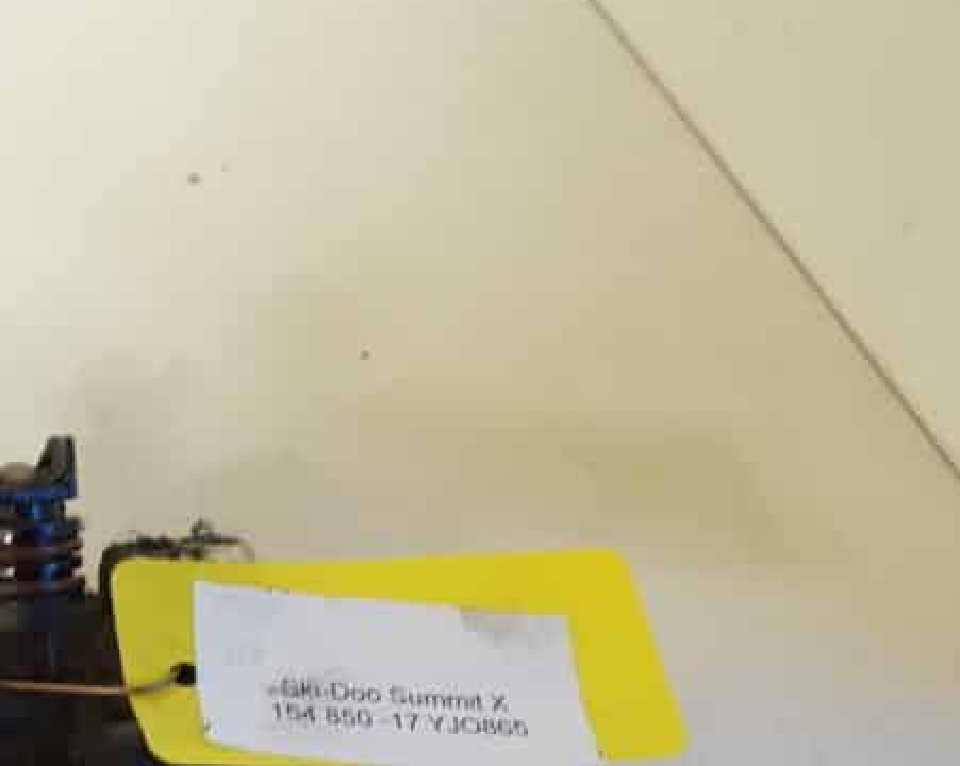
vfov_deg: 23.1
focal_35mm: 64
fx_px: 1817
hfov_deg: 28.2
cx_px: 51
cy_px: 712
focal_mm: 20
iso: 2000
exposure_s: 1/60
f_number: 4
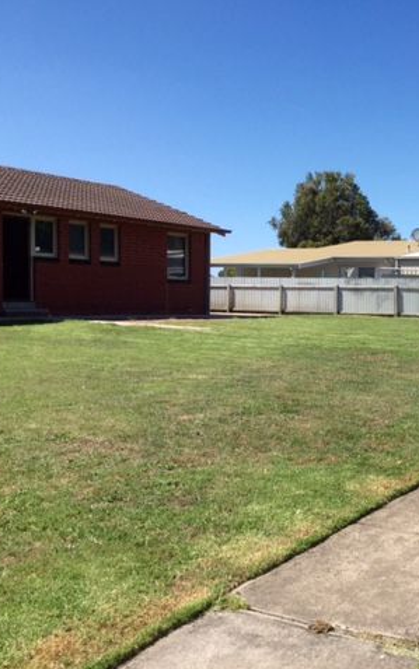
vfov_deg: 45.3
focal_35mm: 44
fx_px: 803
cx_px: 427
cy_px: 334
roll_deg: -0.2
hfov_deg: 27.4
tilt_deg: -3.9
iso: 25
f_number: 2.4
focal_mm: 3.3
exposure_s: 1/1253
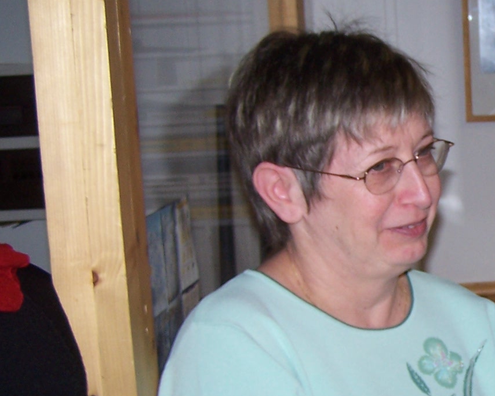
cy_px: 256
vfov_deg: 17.2
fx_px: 1304
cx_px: 556
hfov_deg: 20.4
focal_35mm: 89
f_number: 2.8
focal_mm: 6.3
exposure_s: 1/60
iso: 80
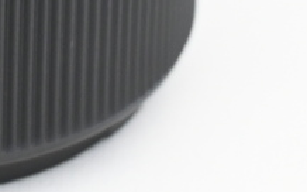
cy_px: -239
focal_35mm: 278
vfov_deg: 4.6
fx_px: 2323
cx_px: -89
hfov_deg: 7.5
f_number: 5
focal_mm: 33
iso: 1000
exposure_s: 1/25
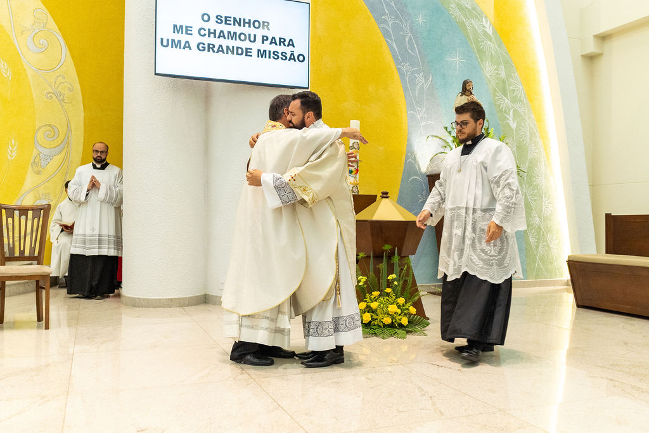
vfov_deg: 43.6
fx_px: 541
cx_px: 324
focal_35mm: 30
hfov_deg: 61.9
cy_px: 216
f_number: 3.2
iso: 1600
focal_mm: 20
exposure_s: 1/200
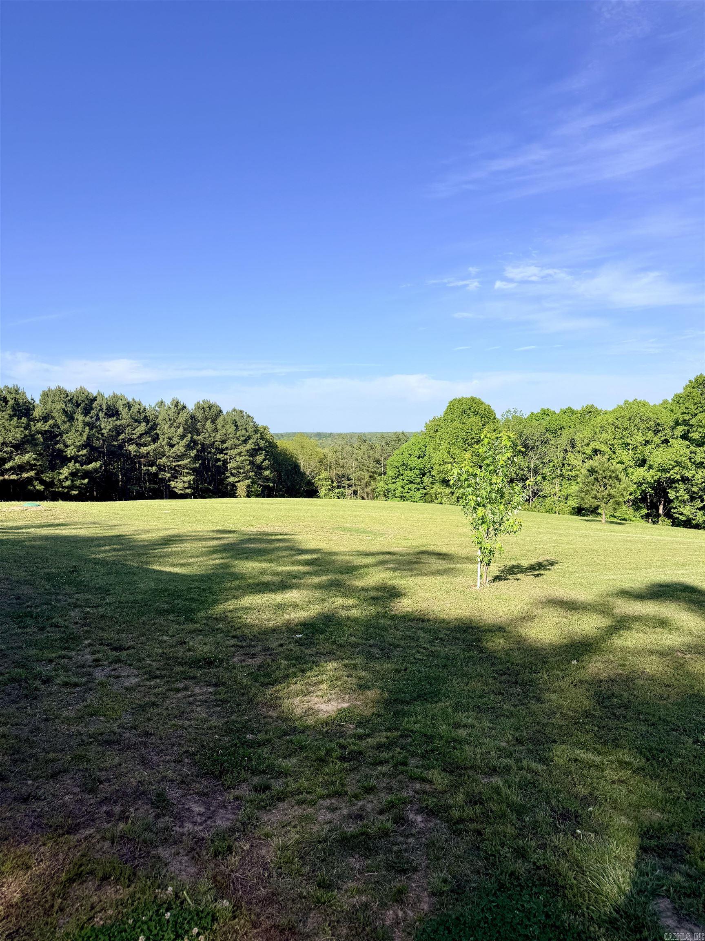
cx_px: 352
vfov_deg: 71.6
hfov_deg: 56.8
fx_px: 652
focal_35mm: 24
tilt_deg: -4.1
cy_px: 470
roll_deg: +0.3
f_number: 1.78
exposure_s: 1/4673
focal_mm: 6.76
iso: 80
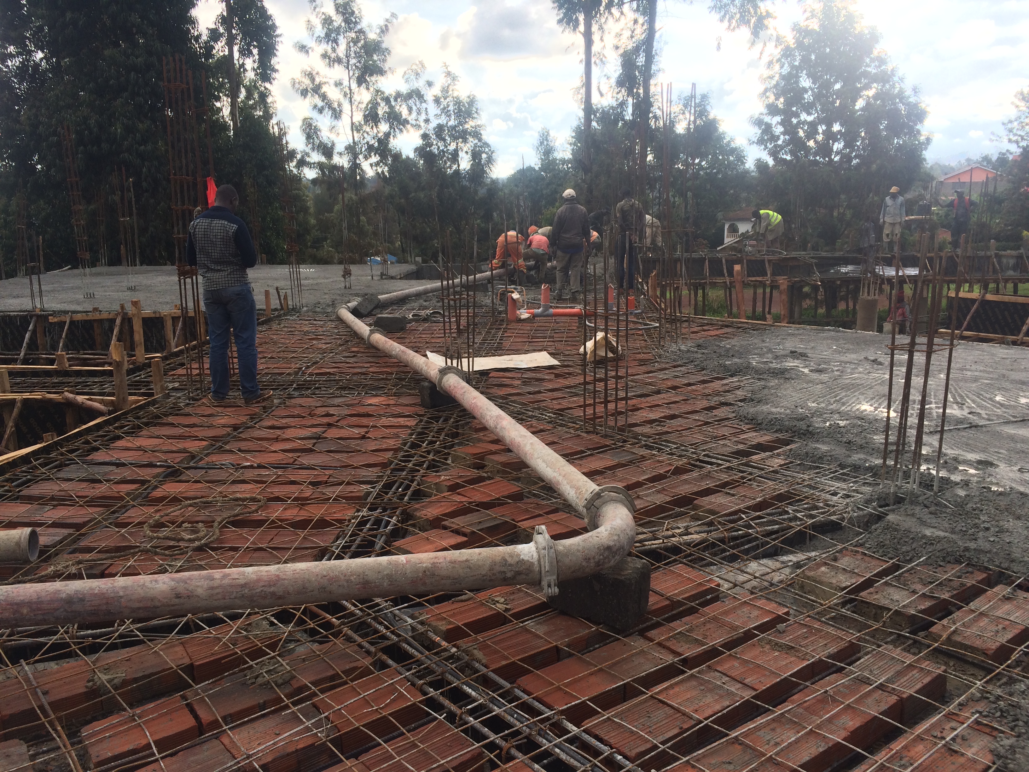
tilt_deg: -13.1
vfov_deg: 48.2
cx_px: 514
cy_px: 386
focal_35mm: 29
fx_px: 862
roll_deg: +1.0
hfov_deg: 61.7
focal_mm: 4.15
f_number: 2.2
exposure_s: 1/746
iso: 32
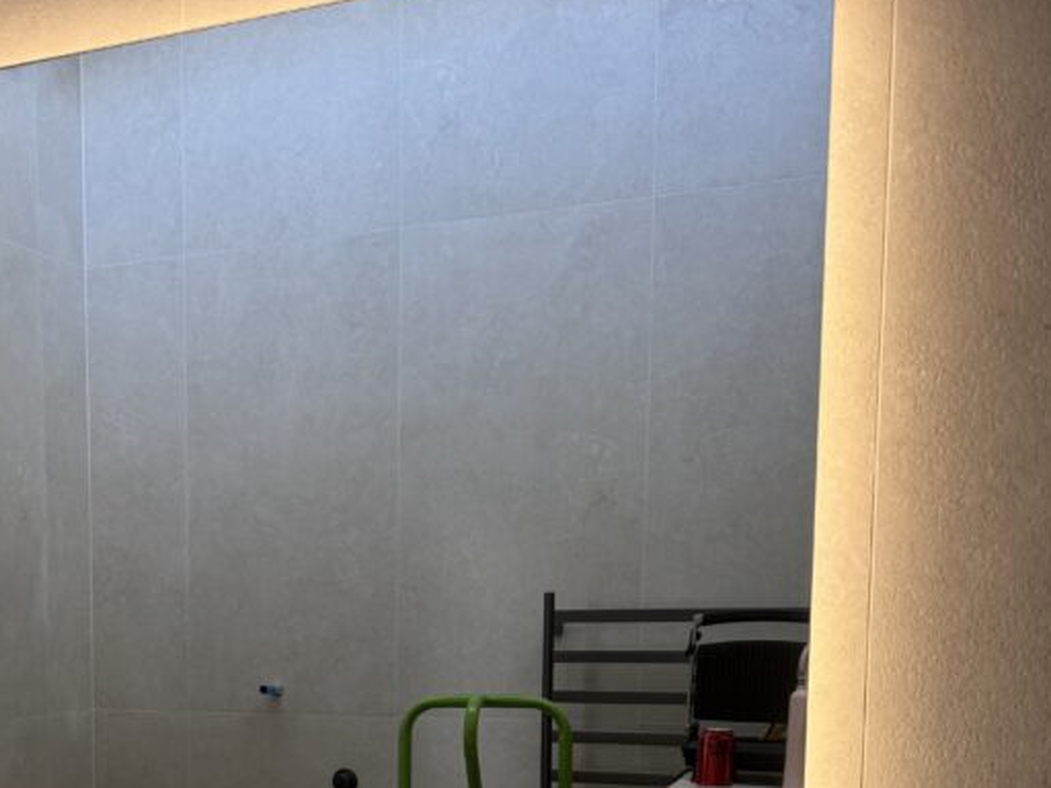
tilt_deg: -5.0
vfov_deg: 28.5
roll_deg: +1.3
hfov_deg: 38.0
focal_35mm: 48
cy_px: 774
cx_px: 191
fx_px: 1457
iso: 80
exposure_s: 1/100
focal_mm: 6.76
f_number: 1.78
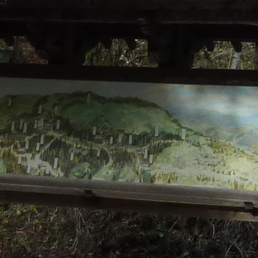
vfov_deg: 11.5
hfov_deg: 12.9
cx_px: 275
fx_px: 1122
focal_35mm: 133
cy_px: -293
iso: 125
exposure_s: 1/100
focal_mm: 4.1
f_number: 4
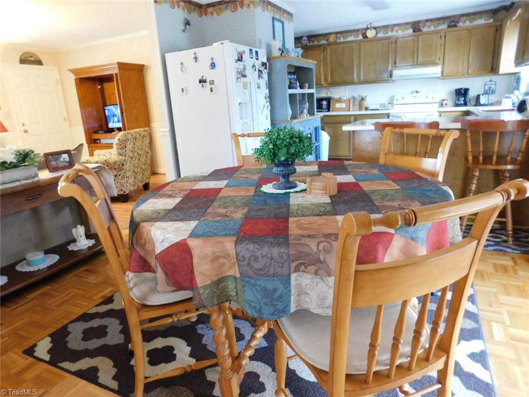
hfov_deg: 73.9
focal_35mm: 23
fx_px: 351
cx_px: 264
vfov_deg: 58.9
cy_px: 198
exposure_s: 1/8
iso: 450
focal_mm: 4
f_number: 3
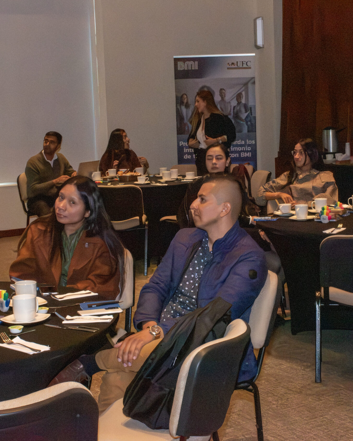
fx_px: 888
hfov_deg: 22.5
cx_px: 207
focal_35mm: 68
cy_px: 221
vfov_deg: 27.9
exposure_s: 1/125
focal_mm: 32
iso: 25600
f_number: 25
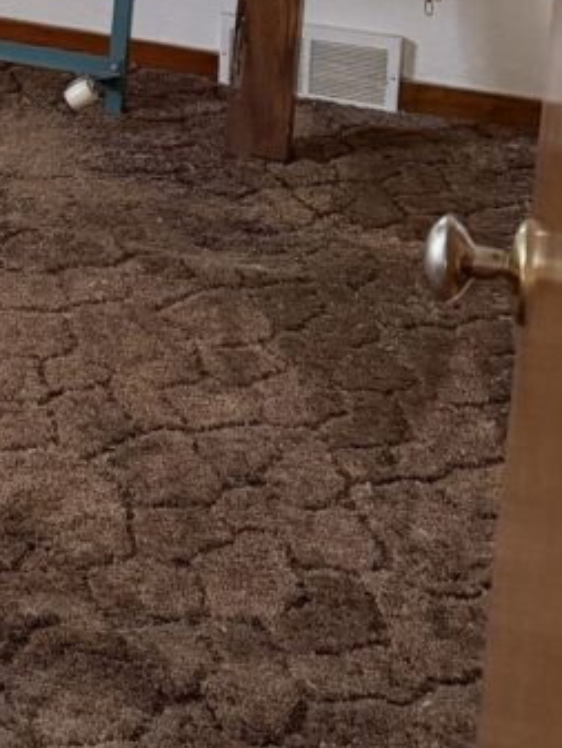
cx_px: -200
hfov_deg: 17.9
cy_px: -199
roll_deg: -0.9
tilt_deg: -9.8
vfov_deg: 23.1
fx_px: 1644
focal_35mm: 76
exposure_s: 1/53
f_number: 1.78
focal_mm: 6.76
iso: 800
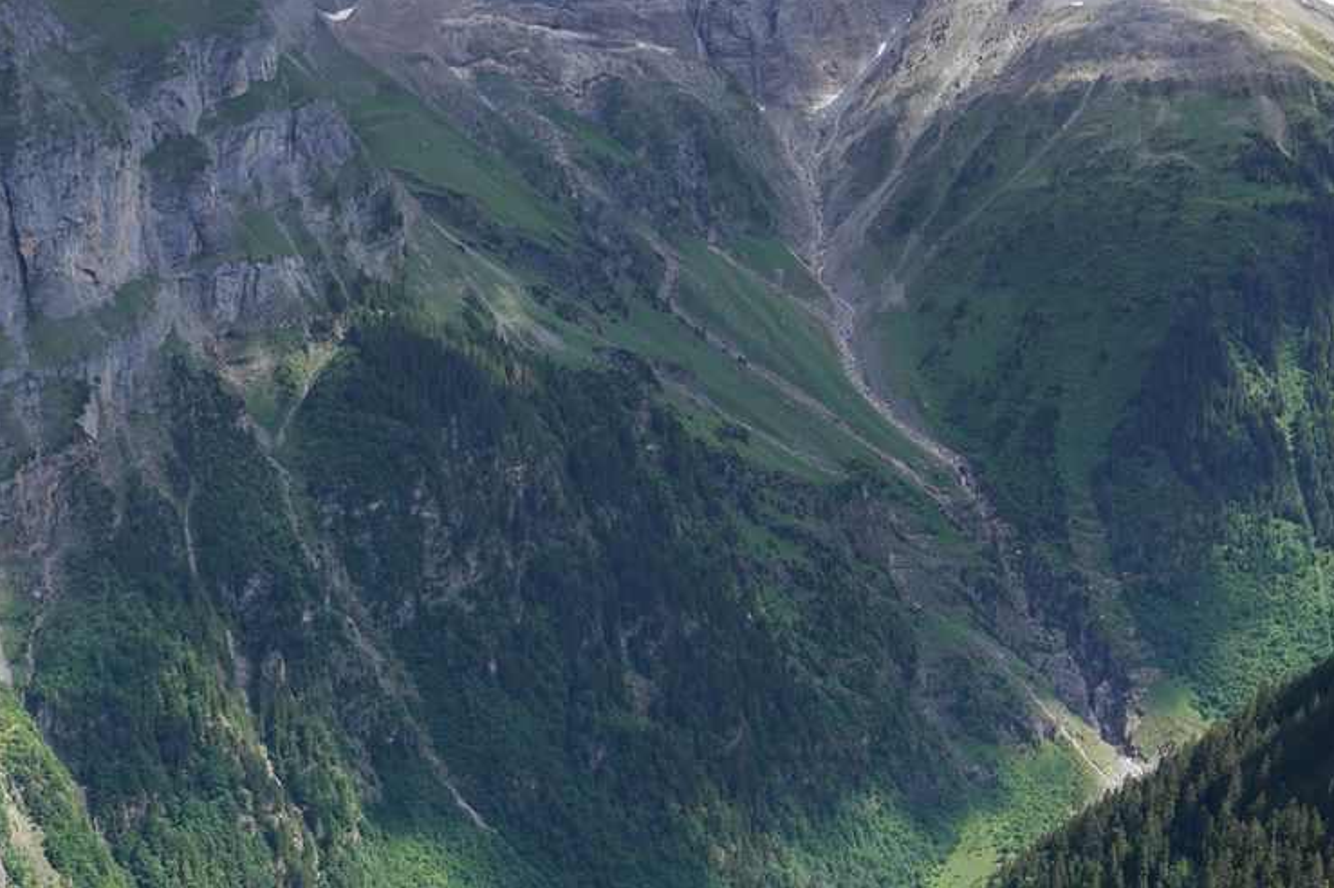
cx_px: 549
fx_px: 2407
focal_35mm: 65
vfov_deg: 20.1
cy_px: 939
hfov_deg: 30.9
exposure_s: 1/100
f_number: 11
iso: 100
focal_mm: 24
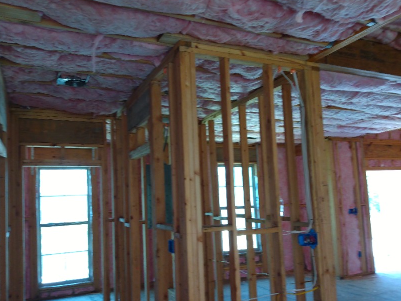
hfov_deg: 73.9
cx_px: 201
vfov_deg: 58.8
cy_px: 166
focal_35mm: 23
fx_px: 266
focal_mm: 3.54
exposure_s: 1/40
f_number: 2
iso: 181
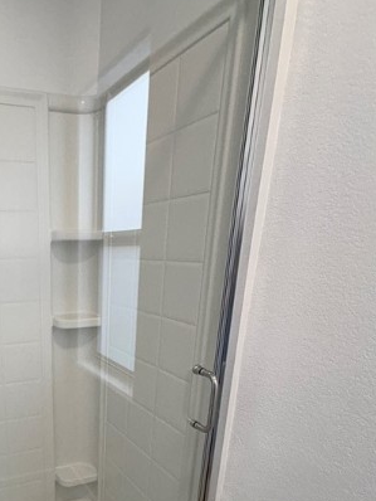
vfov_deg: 61.6
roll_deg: +1.1
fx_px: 391
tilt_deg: -18.0
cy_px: 376
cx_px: 57
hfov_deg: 47.5
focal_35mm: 27
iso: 64
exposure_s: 1/120
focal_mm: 2.22
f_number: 2.2
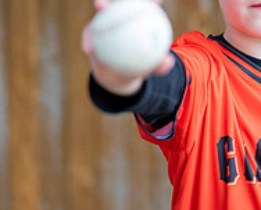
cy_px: 31
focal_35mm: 182
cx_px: 258
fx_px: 1408
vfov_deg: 8.5
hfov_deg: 10.5
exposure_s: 1/640
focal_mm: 50
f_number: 1.2
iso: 500
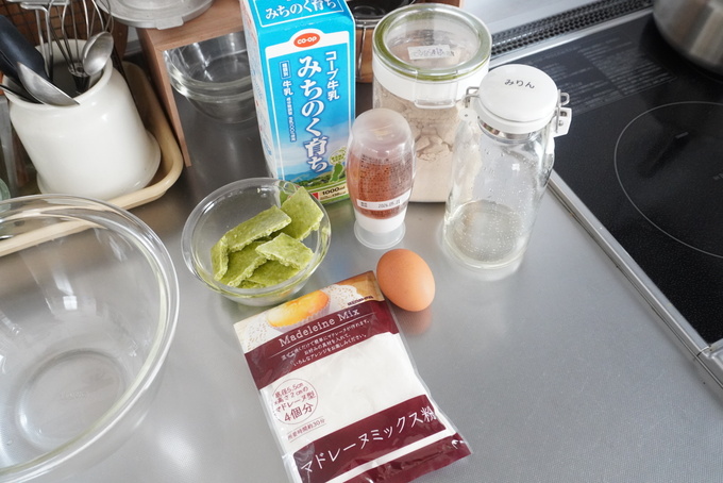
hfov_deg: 57.2
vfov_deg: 40.0
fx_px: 663
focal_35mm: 33
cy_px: 242
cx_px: 362
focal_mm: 22
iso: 3200
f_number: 6.3
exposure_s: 1/40
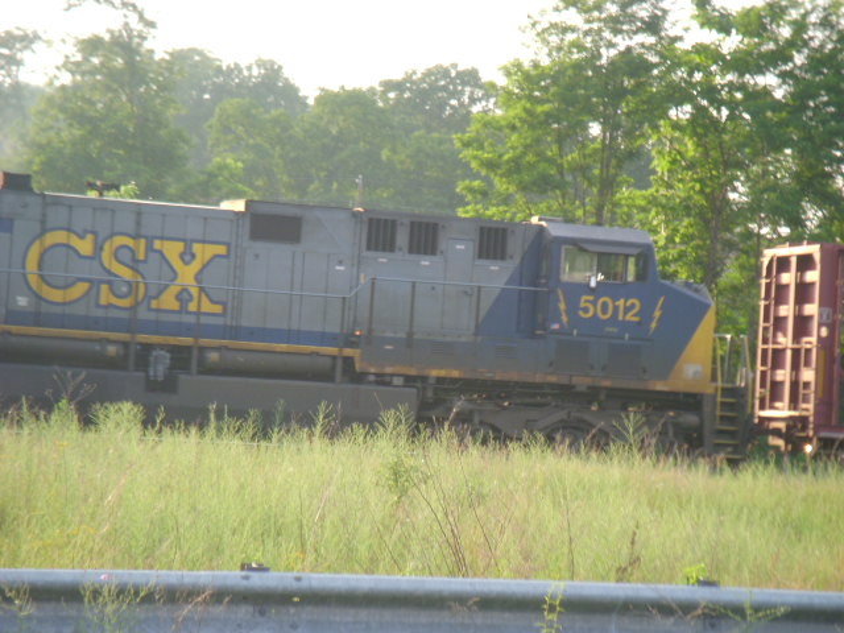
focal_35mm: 114
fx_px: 2780
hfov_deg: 17.3
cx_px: 422
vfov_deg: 13.0
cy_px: 316
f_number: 4.2
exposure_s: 1/100
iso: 125
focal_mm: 18.9
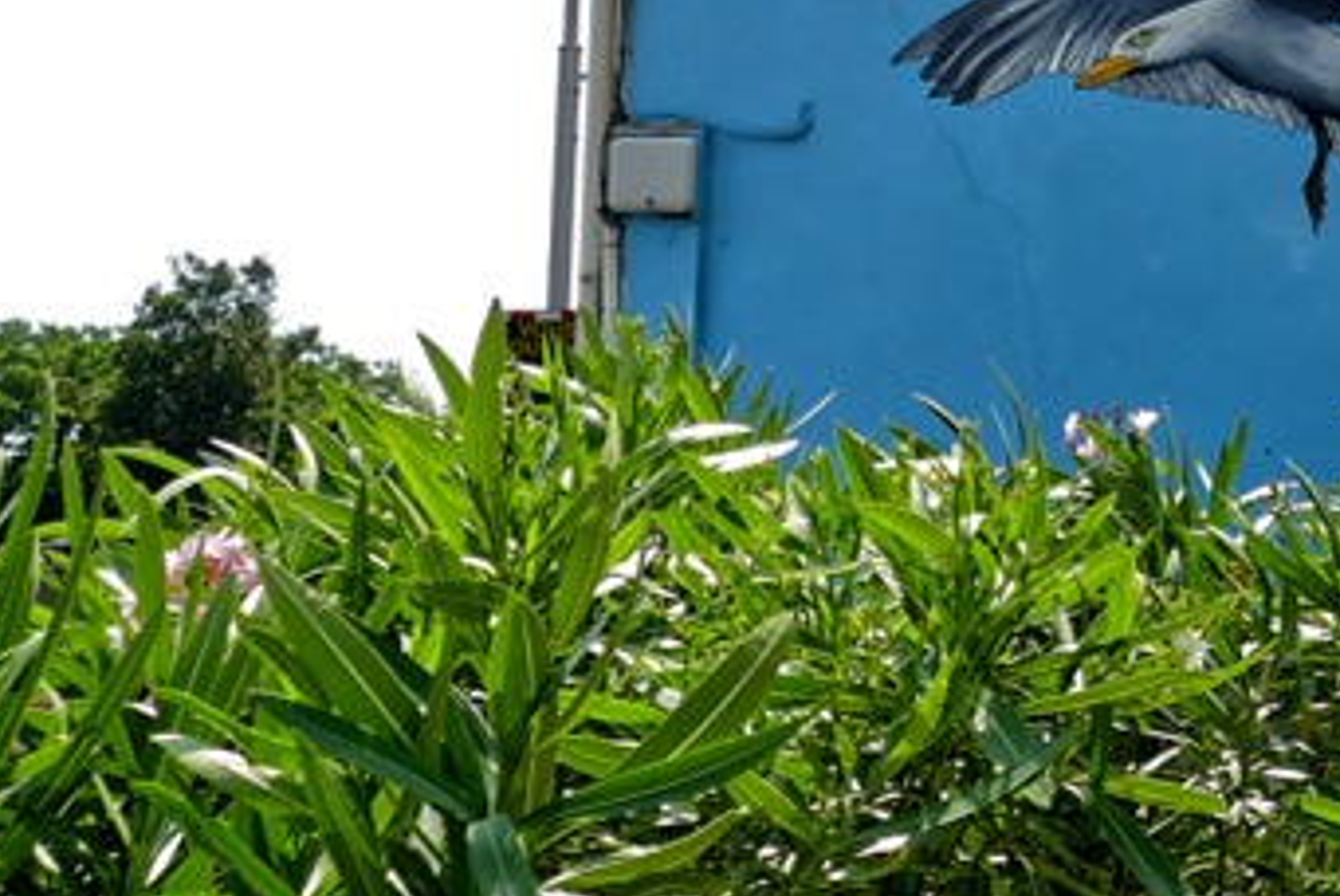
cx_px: 1831
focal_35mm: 96
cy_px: -242
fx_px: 3576
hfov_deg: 19.3
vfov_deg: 13.8
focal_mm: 11.6
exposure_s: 1/2000
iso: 125
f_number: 3.2
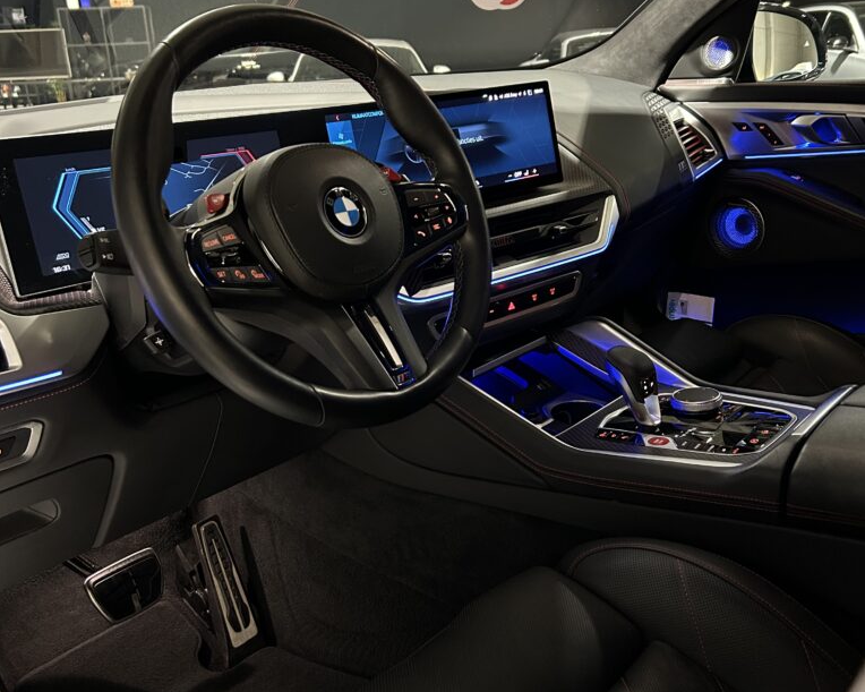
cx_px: 434
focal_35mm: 34
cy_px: 322
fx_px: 870
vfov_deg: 43.3
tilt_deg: -18.4
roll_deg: +1.6
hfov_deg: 52.8
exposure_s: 1/30
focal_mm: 5.7
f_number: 1.5
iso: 800
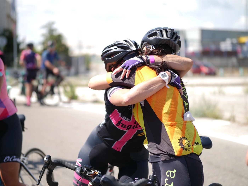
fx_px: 616
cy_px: 93
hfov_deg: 22.8
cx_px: 124
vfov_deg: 17.2
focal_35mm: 86
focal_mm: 43
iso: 100
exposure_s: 1/3200
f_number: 1.2
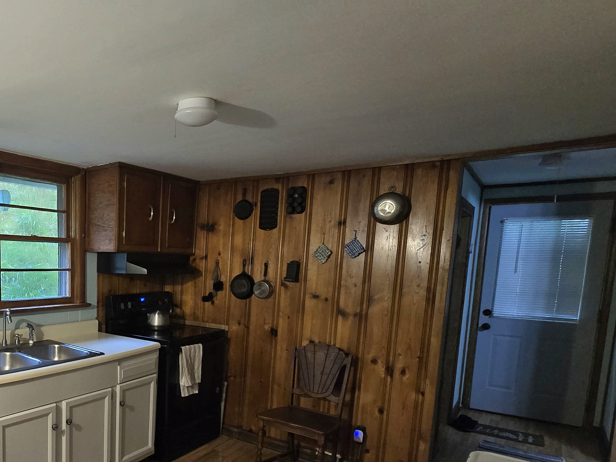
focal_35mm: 24
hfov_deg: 63.5
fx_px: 427
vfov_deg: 55.4
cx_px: 99
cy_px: 316
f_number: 2.2
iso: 500
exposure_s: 1/60.2
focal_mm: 2.2
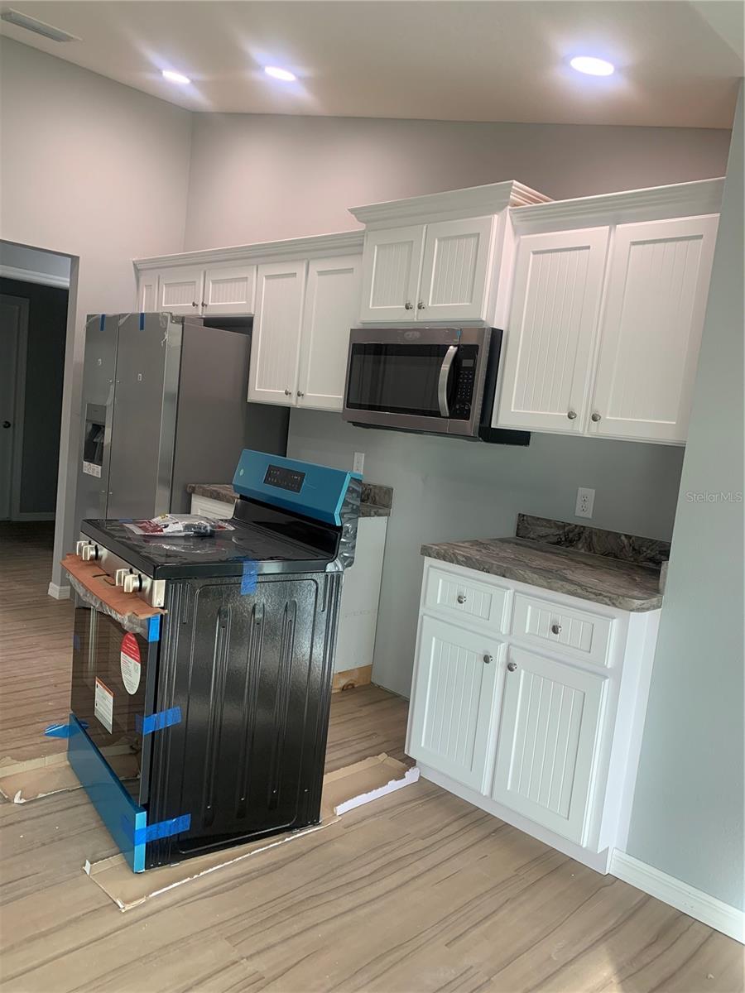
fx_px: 746
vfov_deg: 67.3
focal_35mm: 26
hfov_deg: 53.1
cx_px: 372
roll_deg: -6.4
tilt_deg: -6.7
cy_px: 496
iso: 64
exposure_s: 1/120
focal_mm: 4.25
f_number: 1.8
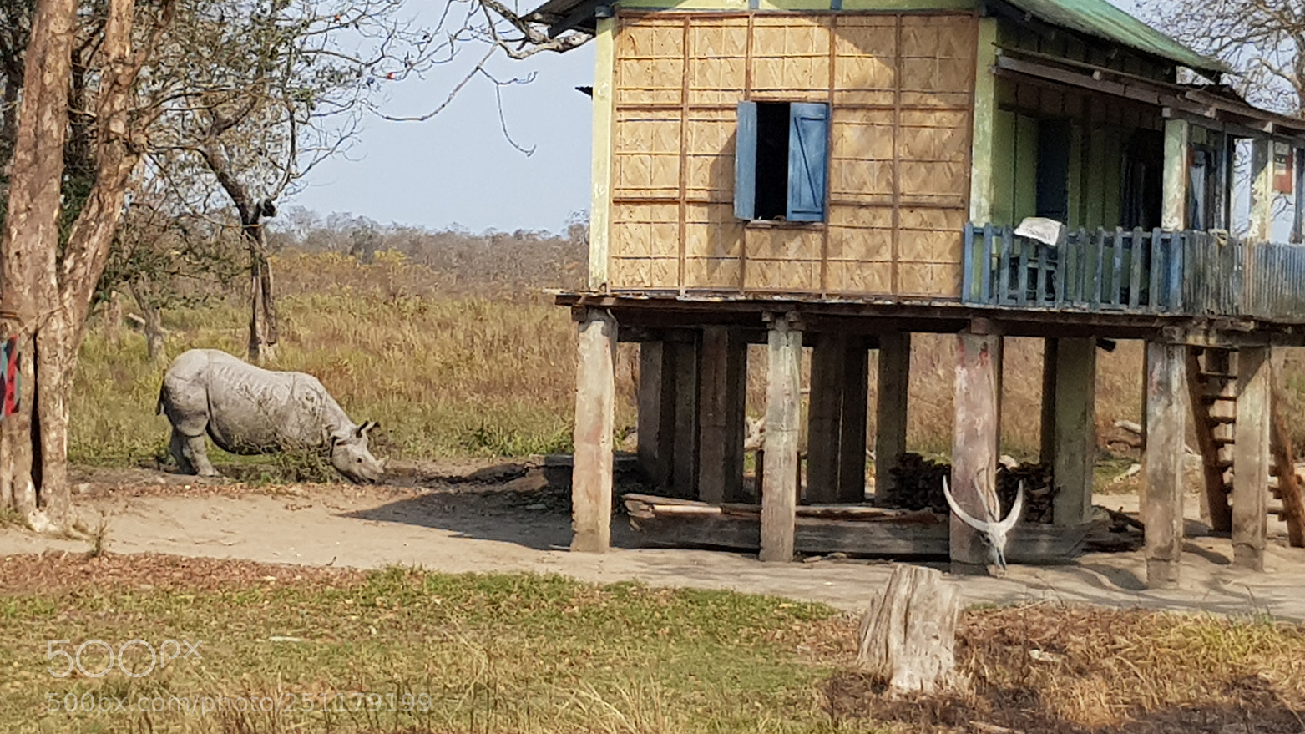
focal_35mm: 29
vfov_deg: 39.9
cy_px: 267
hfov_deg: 66.1
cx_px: 663
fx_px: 1003
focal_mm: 4.2
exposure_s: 1/1792
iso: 40
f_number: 1.7
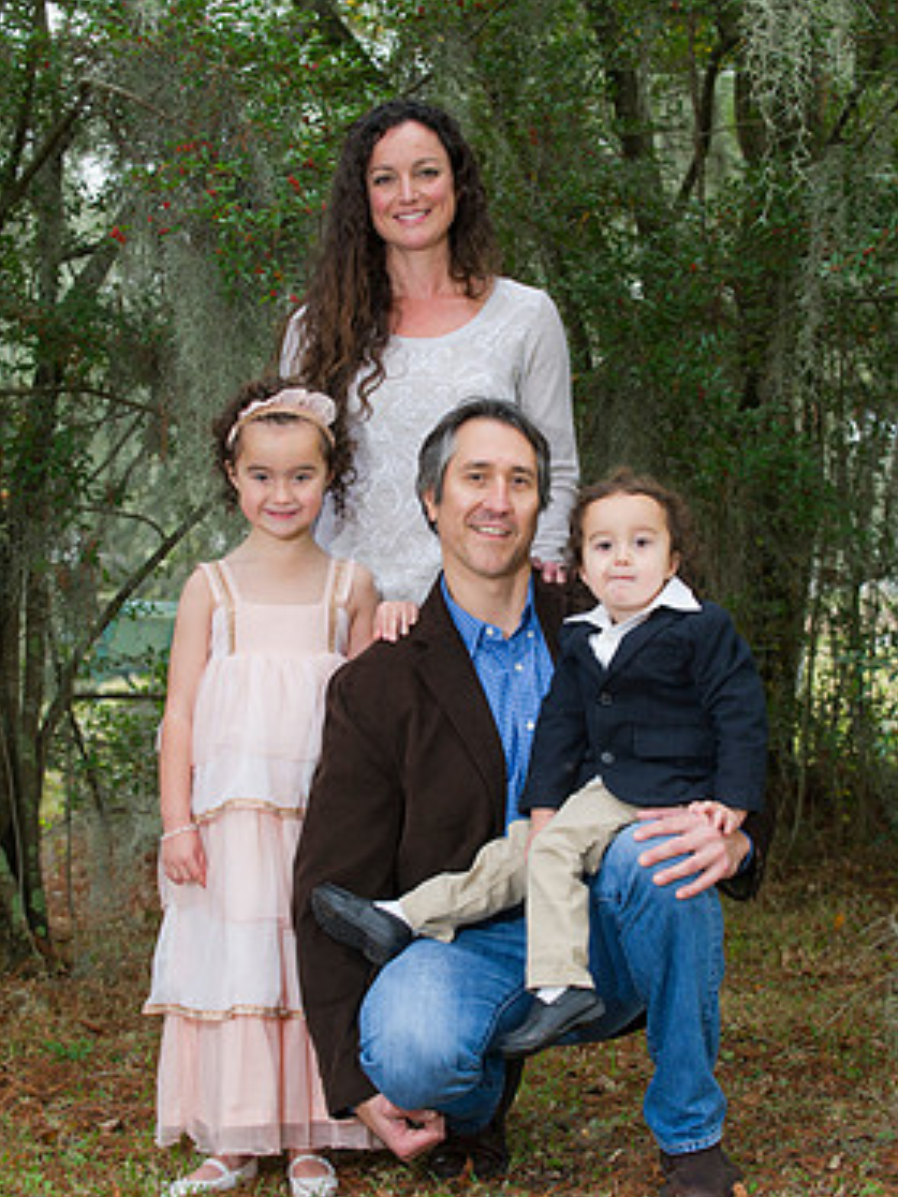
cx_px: 455
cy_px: 637
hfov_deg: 15.9
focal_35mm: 93
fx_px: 3217
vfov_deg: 21.1
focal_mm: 80
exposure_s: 1/200
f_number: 4.5
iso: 640
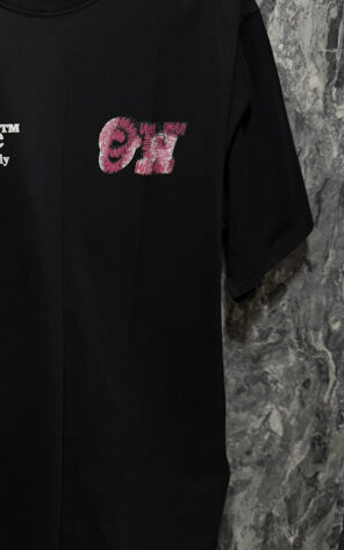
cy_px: 260
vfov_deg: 46.2
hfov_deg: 28.3
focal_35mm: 43
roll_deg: -0.7
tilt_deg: -16.9
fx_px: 644
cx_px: 13
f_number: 1.78
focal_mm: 6.76
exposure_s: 1/60
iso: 500
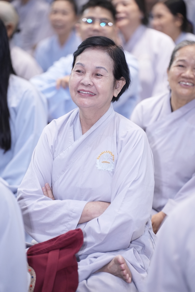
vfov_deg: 13.7
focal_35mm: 150
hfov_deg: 9.1
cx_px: 98
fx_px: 1219
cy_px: 146
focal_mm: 150
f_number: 2.8
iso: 2000
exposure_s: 1/160
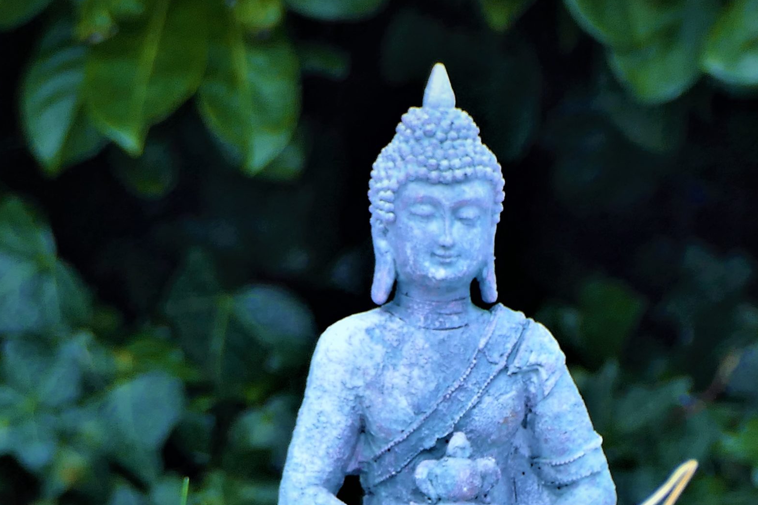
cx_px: 438
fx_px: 27662
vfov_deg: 1.0
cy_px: 379
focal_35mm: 1314
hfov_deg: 1.6
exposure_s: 1/200
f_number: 4
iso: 125
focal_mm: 146
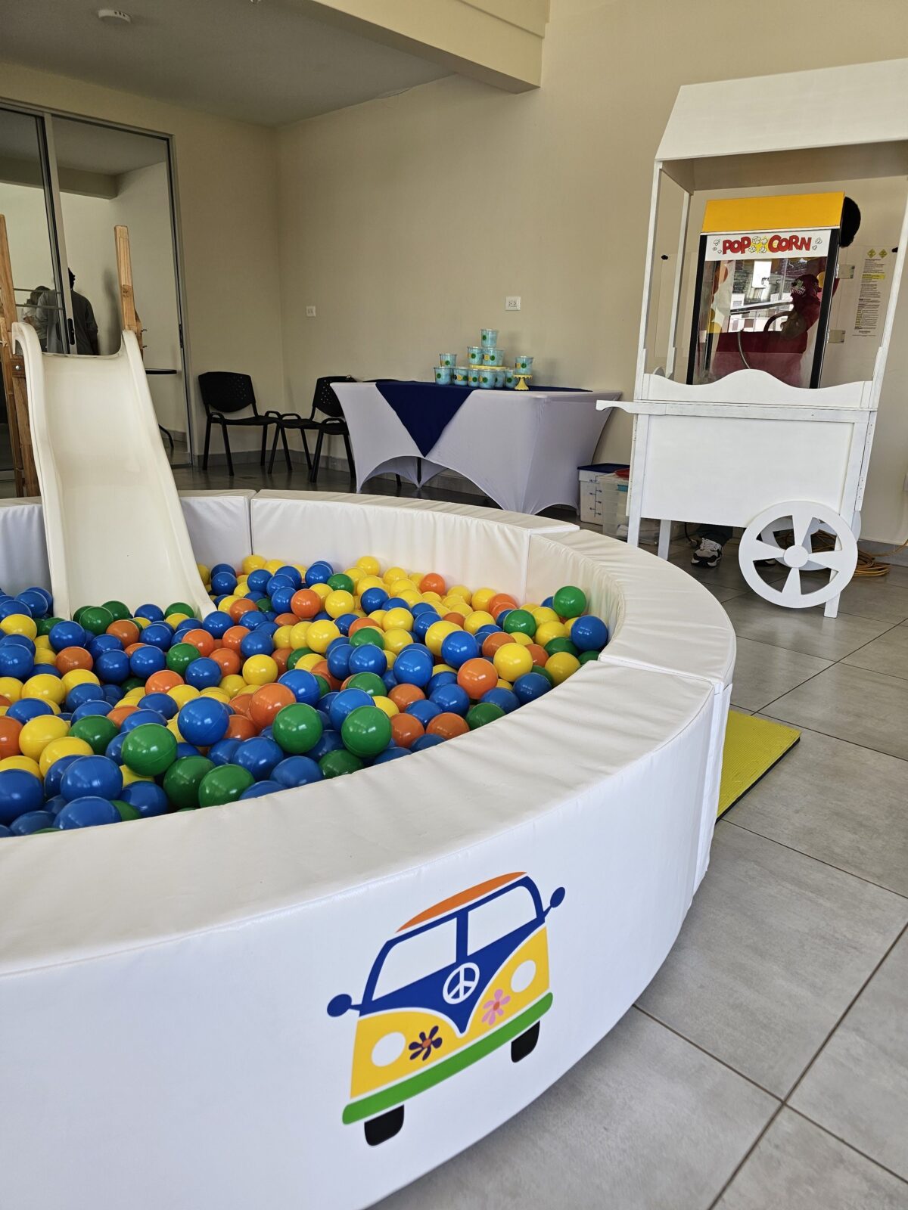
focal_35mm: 23
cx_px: 454
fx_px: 804
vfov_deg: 73.9
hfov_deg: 58.9
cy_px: 605
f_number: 1.7
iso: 32
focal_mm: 6.3
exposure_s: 1/180
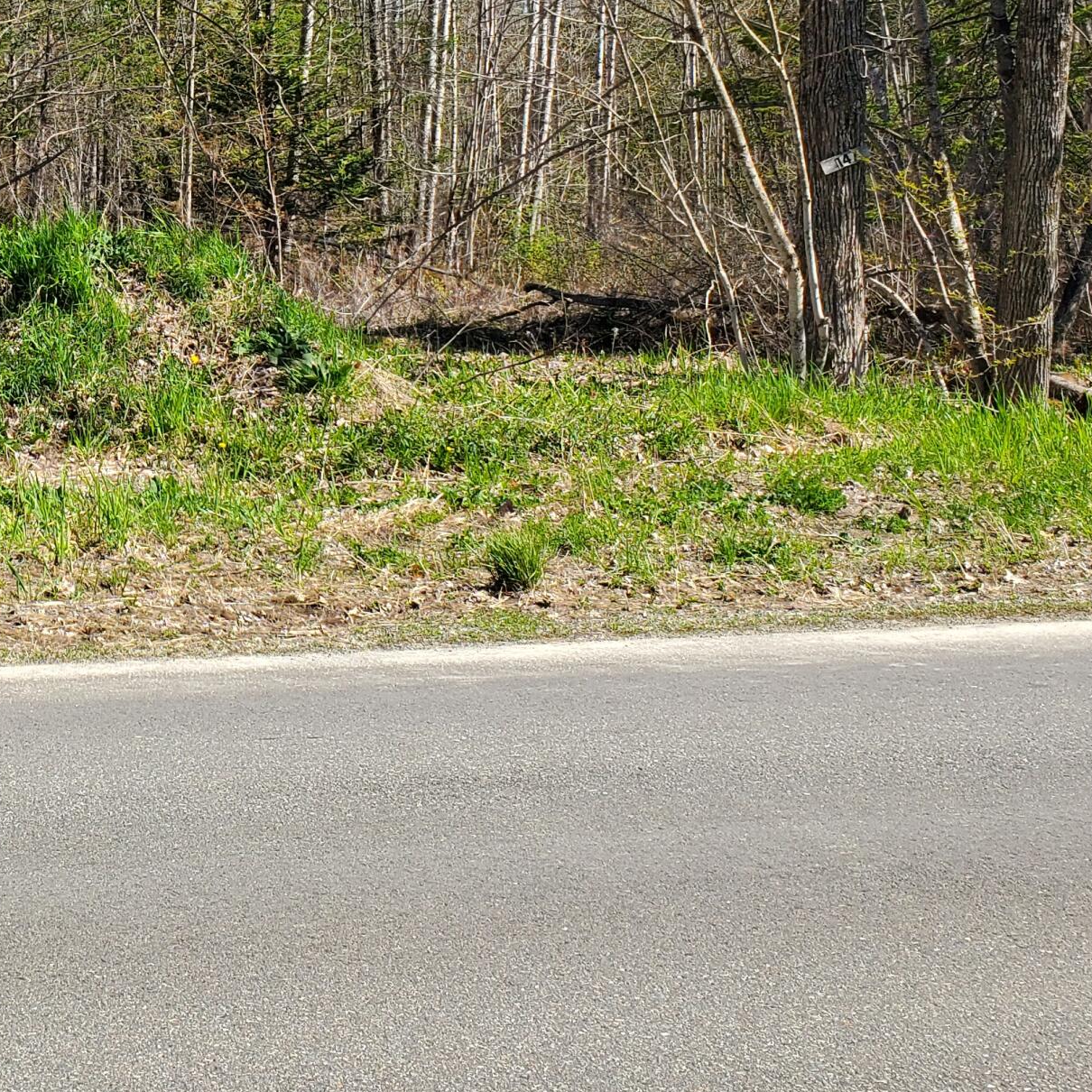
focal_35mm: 57
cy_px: 90
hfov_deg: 28.4
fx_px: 2034
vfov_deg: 28.8
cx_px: 26
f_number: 2.4
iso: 50
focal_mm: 4.3
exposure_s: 1/813
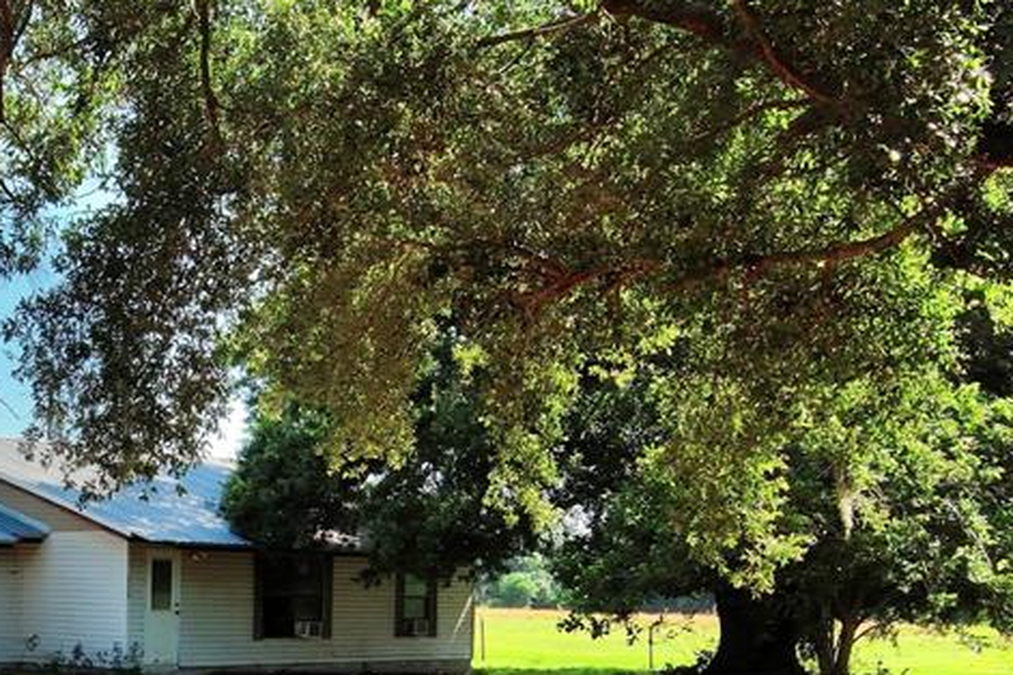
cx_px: 24
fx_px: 1773
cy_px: 611
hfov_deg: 29.9
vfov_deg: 21.1
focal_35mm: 63
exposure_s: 1/320
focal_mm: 10.57
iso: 100
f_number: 9
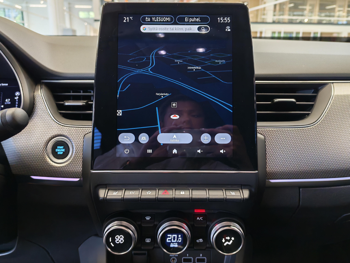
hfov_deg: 58.4
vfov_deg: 45.4
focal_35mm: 31
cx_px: 175
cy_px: 132
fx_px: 313
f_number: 1.9
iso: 831
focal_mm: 6.12
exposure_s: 1/100
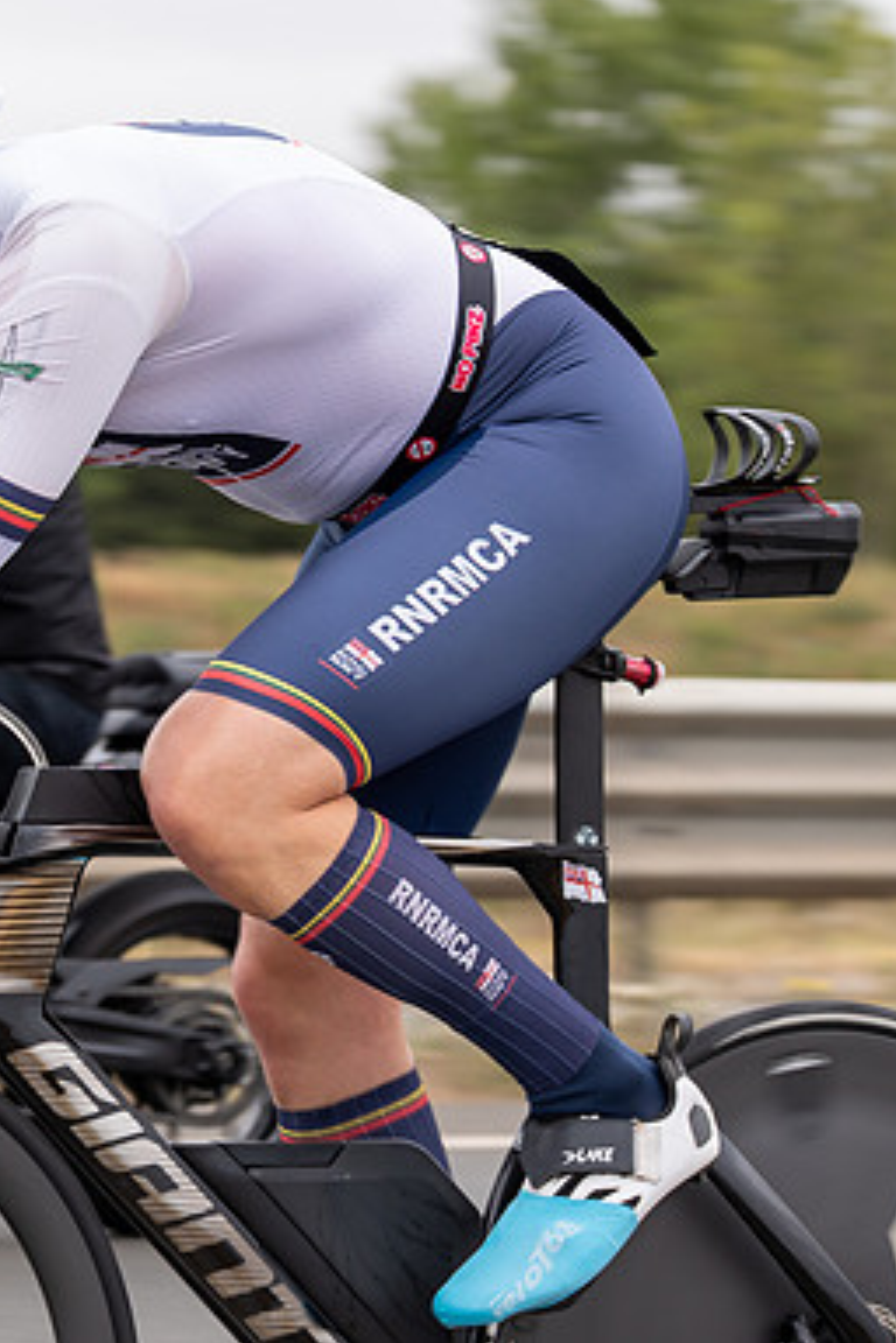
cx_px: 128
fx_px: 7018
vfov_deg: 10.9
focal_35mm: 188
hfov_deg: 7.3
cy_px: 601
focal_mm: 70
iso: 100
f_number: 4.5
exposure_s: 1/250
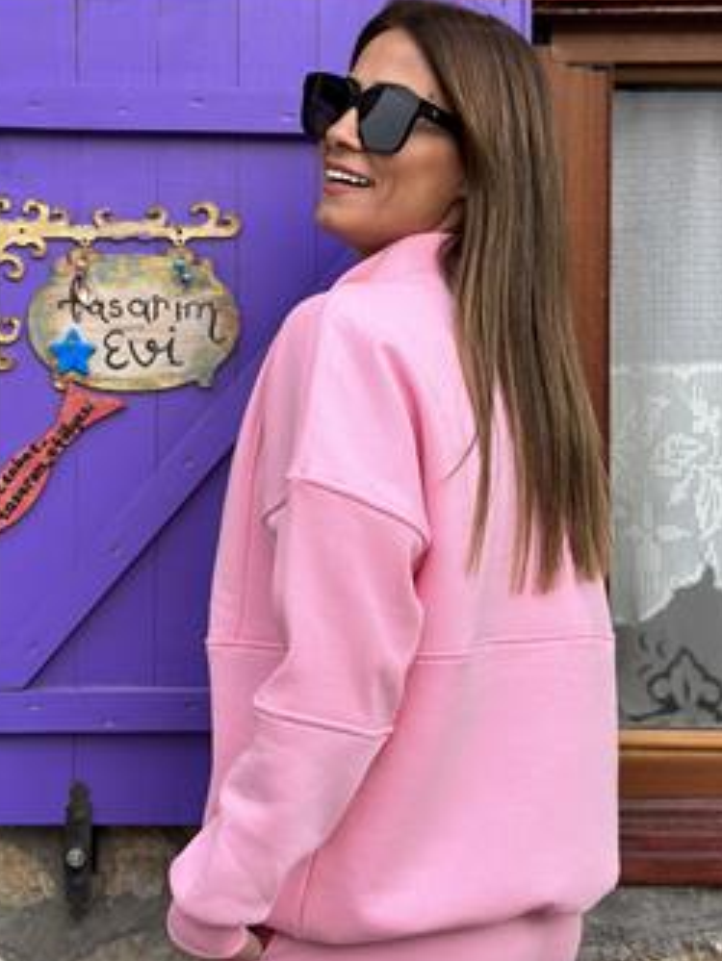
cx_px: 410
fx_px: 2029
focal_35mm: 73
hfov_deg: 20.2
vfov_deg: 26.6
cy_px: 424
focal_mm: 6.86
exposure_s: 1/330
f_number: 1.78
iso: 80
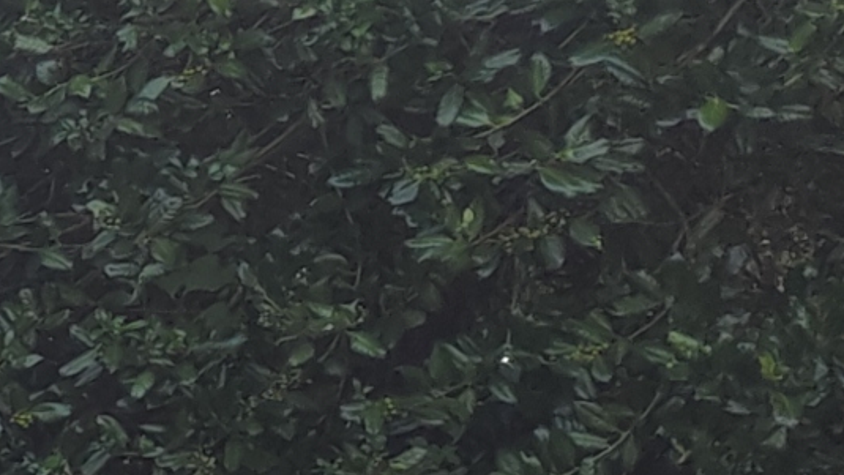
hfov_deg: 7.9
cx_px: -2365
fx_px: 4297
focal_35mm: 192
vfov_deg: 6.0
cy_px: 1294
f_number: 1.6
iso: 50
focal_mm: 6.06
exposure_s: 1/338
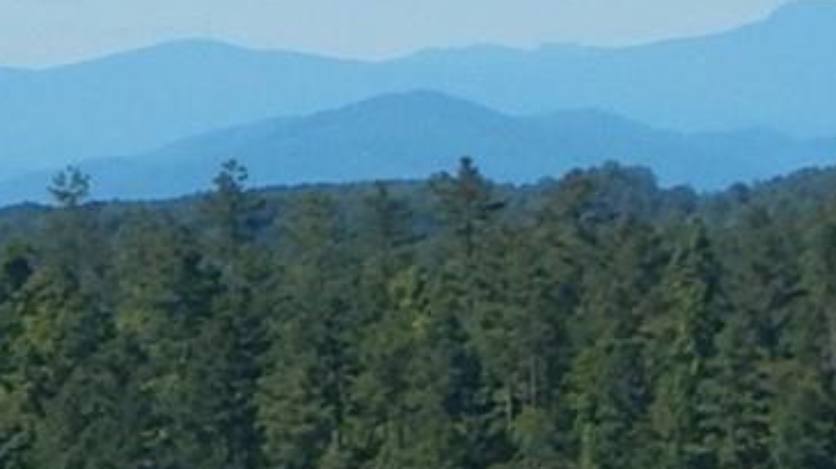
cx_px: -64
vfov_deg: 2.9
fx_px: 9351
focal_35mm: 422
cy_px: -412
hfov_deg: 5.1
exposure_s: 1/1250
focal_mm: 12.3
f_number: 4.1
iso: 125
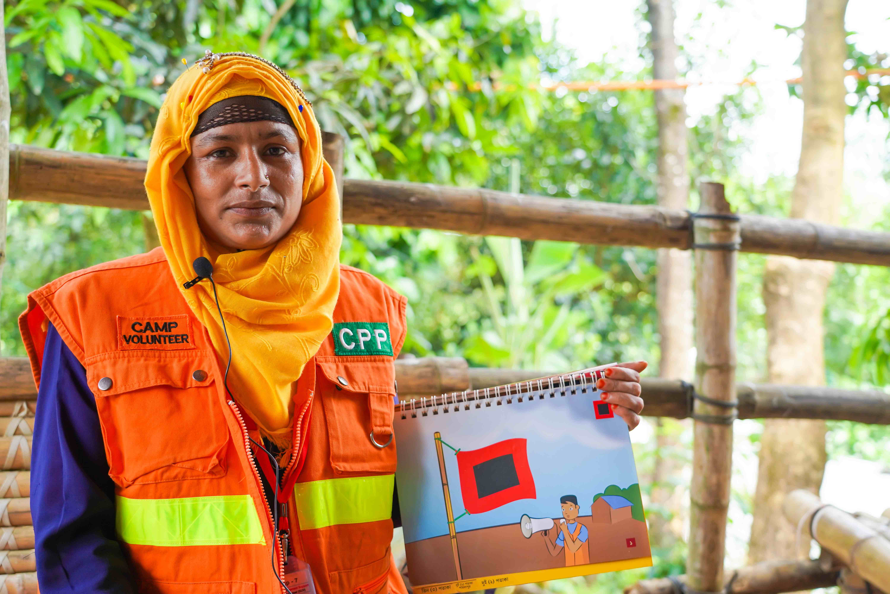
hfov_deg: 46.4
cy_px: 297
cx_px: 445
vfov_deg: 31.9
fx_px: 1038
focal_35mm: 42
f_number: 4
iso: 320
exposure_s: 1/160
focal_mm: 42
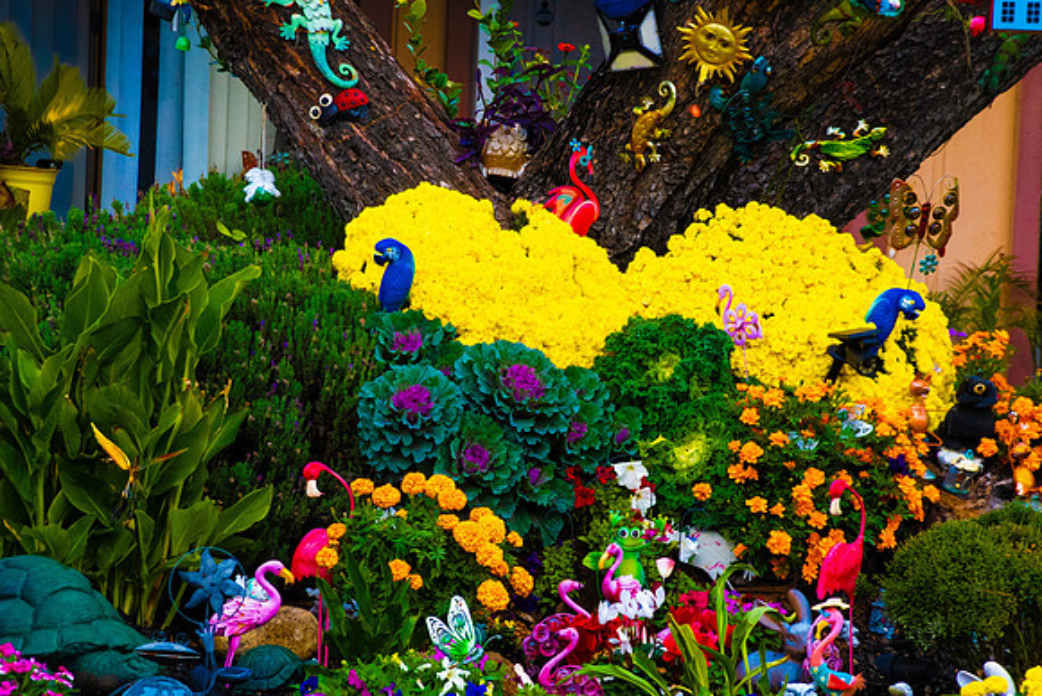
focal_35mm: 280
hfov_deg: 7.4
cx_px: 521
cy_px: 348
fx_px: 8106
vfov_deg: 4.9
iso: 1250
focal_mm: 140
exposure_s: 1/800
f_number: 10
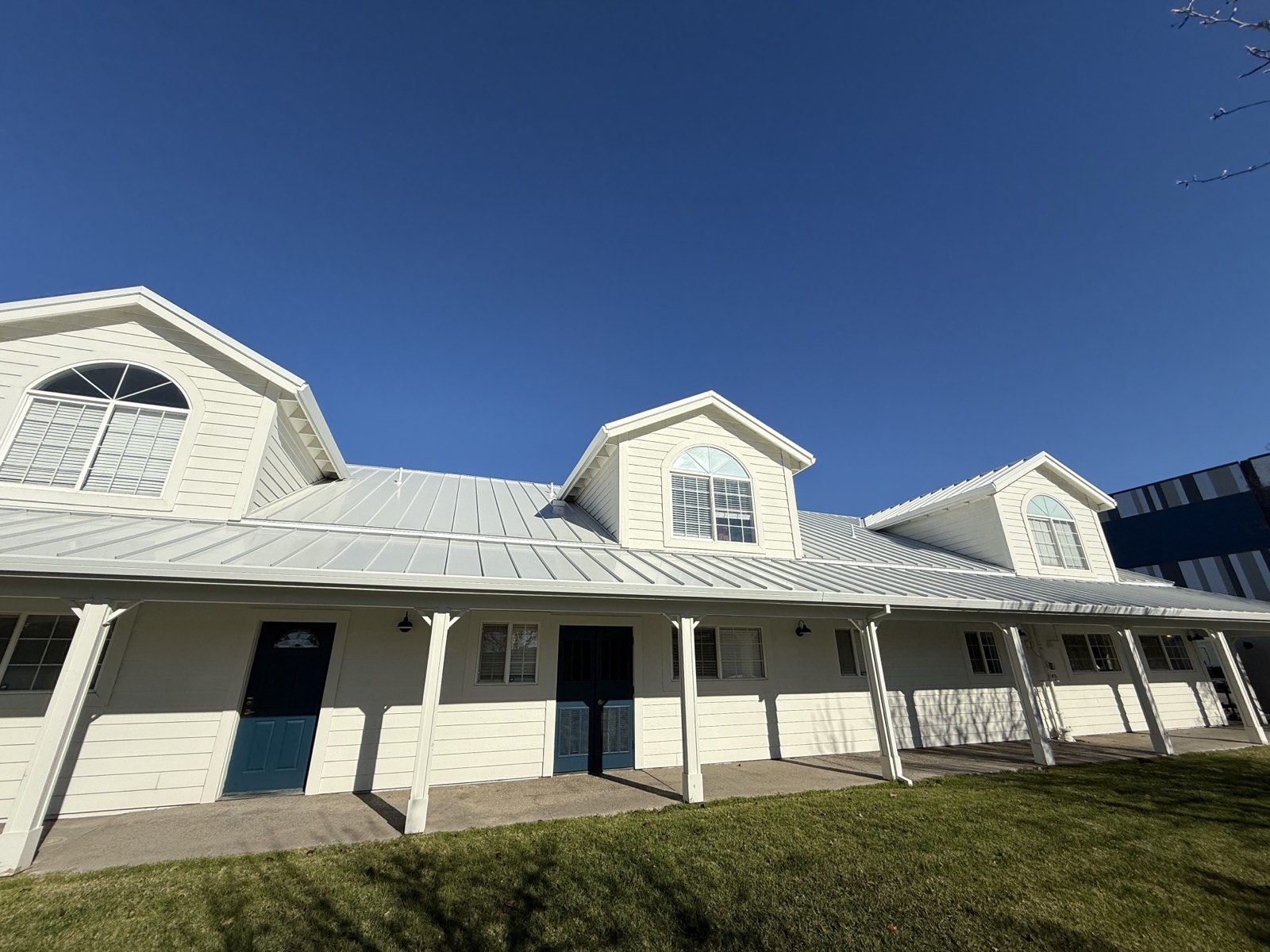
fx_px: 514
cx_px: 635
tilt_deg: +20.9
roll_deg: +1.5
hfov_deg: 102.1
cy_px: 476
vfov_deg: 85.7
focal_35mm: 14
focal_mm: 2.22
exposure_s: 1/6173
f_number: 2.2
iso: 50
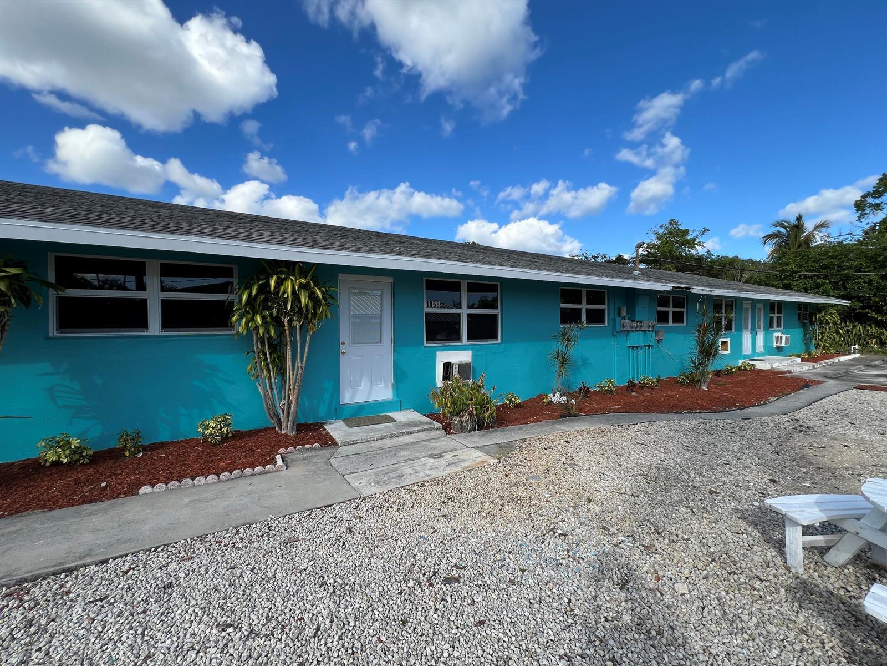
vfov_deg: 89.9
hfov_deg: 106.2
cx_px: 444
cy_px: 333
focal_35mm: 13
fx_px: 333
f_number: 1.8
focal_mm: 1.57
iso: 32
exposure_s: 1/1004
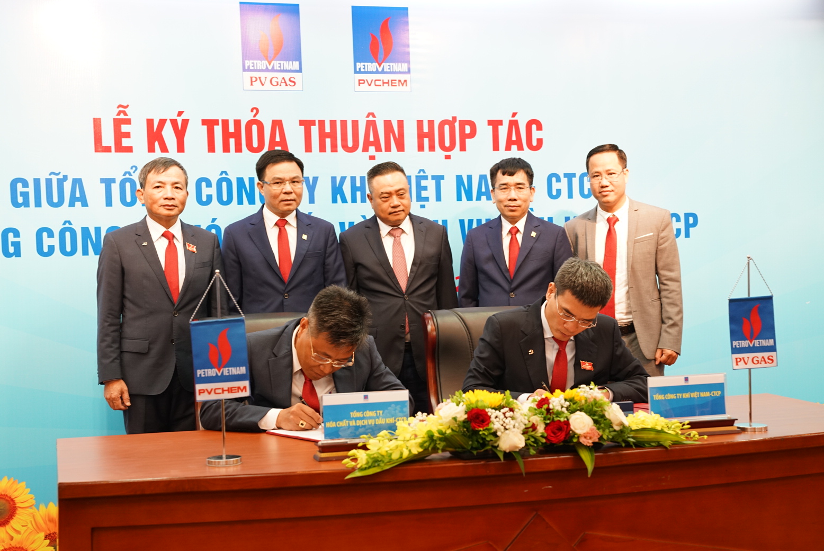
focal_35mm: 54
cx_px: 407
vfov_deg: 25.1
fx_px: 1237
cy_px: 283
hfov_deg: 36.8
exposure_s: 1/60
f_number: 4
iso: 1250
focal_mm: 52
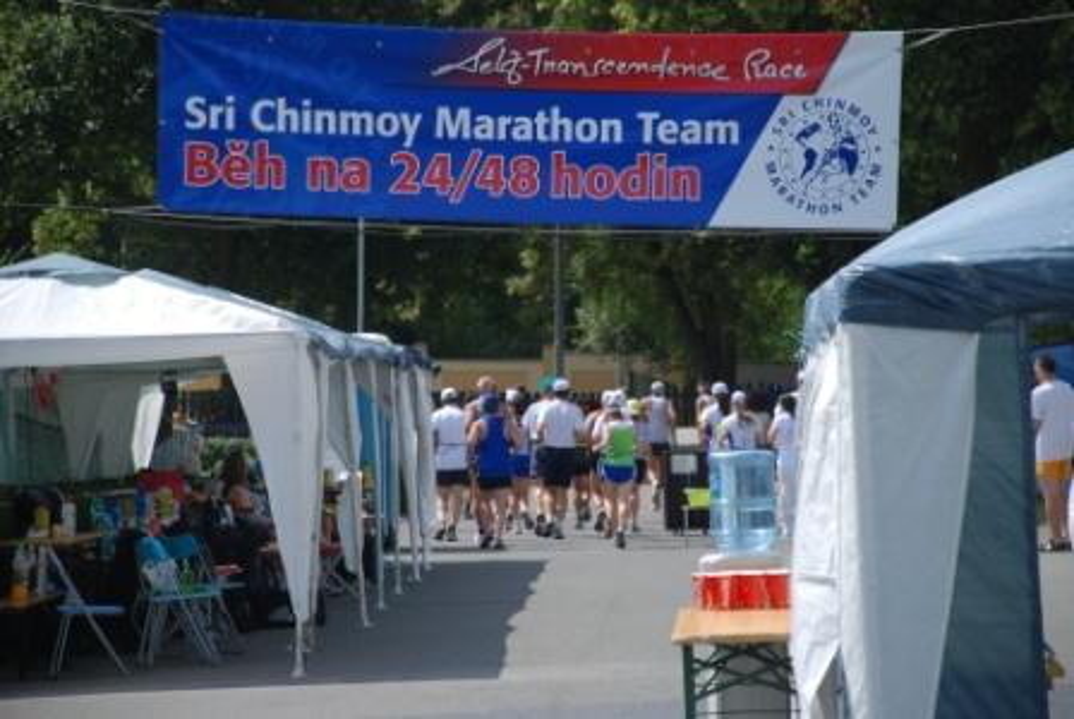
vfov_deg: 8.2
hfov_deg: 12.2
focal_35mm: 168
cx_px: 537
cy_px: 360
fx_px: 5019
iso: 180
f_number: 5.6
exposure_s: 1/500
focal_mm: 112
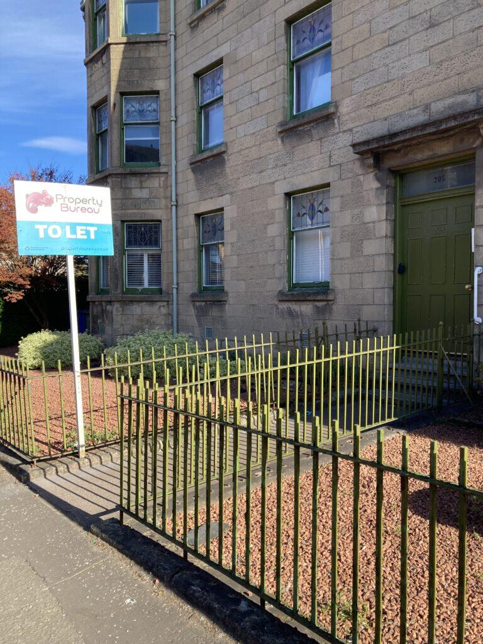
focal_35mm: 28
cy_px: 322
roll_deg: +0.9
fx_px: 521
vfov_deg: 63.4
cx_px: 242
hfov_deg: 49.7
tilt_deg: -0.2
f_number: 1.8
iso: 20
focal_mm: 3.99
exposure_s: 1/510
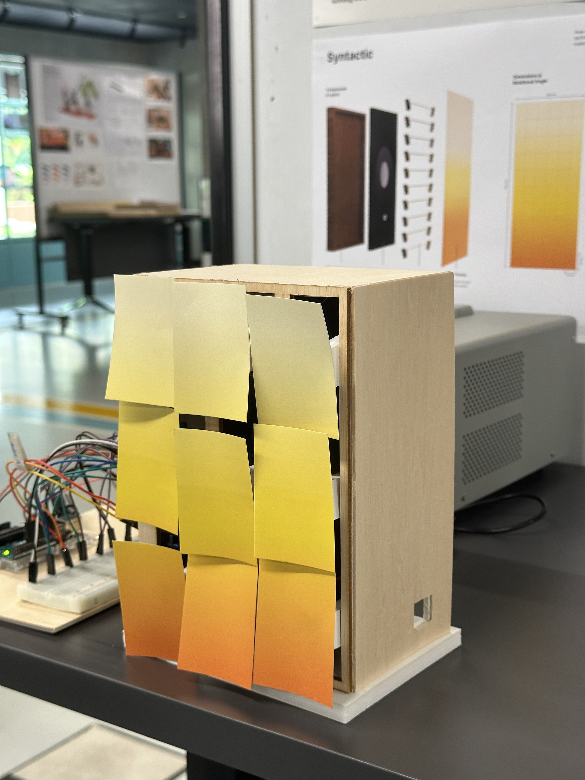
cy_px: 390
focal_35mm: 48
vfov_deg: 39.7
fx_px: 1082
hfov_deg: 30.3
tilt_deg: -9.8
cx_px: 292
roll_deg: +0.2
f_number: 1.78
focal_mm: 6.86
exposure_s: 1/50
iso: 80
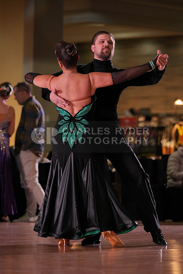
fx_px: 1524
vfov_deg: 10.3
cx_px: 92
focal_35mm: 200
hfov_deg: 6.9
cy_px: 137
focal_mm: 200
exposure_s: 1/500
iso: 1250
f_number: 4
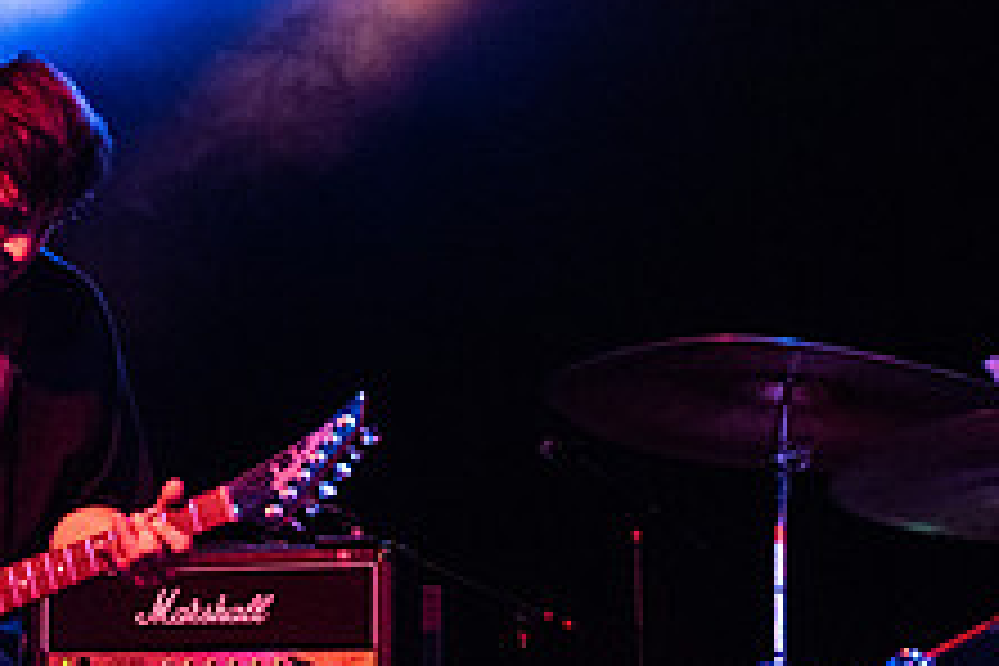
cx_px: -223
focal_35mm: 67
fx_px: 1859
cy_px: 642
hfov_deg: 26.5
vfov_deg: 19.8
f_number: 3.2
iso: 3200
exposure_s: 1/320
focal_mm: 24
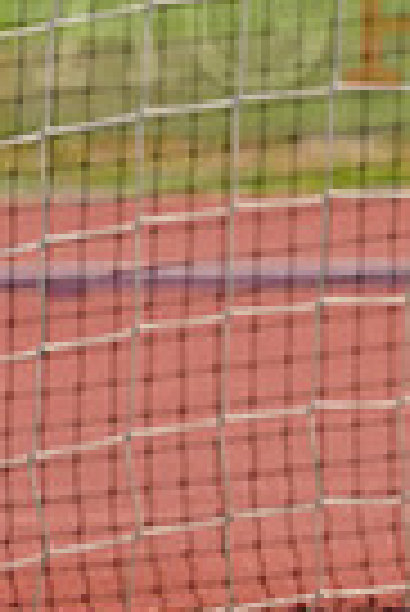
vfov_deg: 1.7
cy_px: -9
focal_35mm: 1213
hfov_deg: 1.1
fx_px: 20668
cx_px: 820
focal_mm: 285
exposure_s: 1/250
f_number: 13
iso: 200
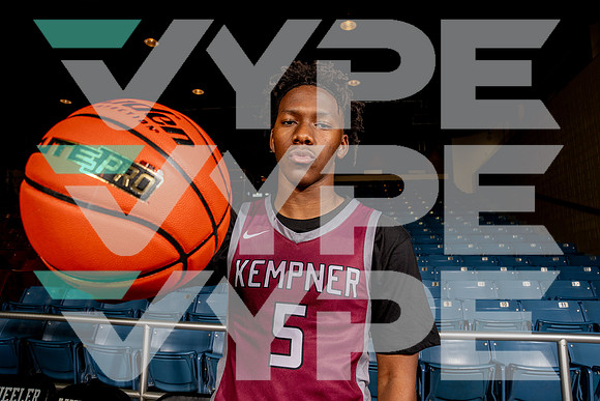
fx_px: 400
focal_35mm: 24
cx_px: 300
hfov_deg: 73.7
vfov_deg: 53.2
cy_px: 200
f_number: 7.1
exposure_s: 1/125
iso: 250
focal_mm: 24
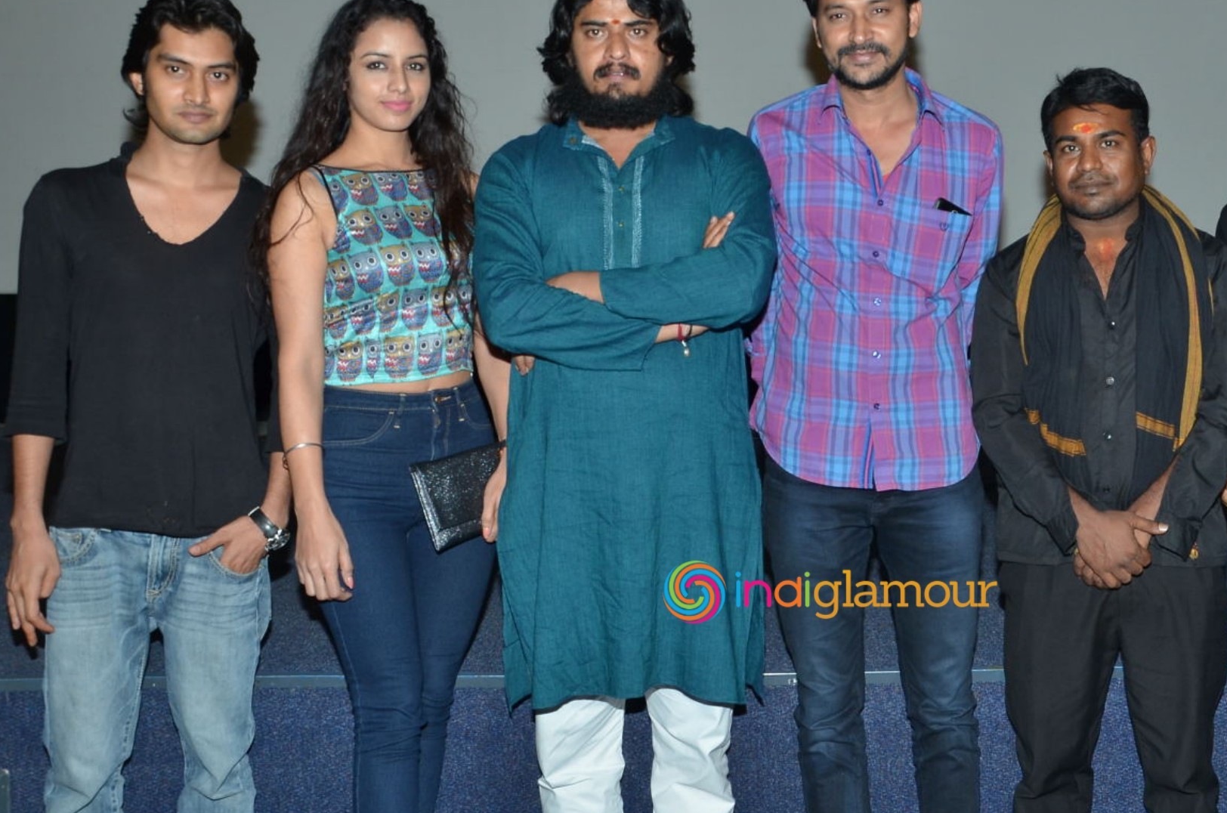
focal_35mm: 46
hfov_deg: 42.2
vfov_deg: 29.1
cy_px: 366
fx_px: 1565
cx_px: 830
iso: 400
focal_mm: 22
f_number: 5.6
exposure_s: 1/125
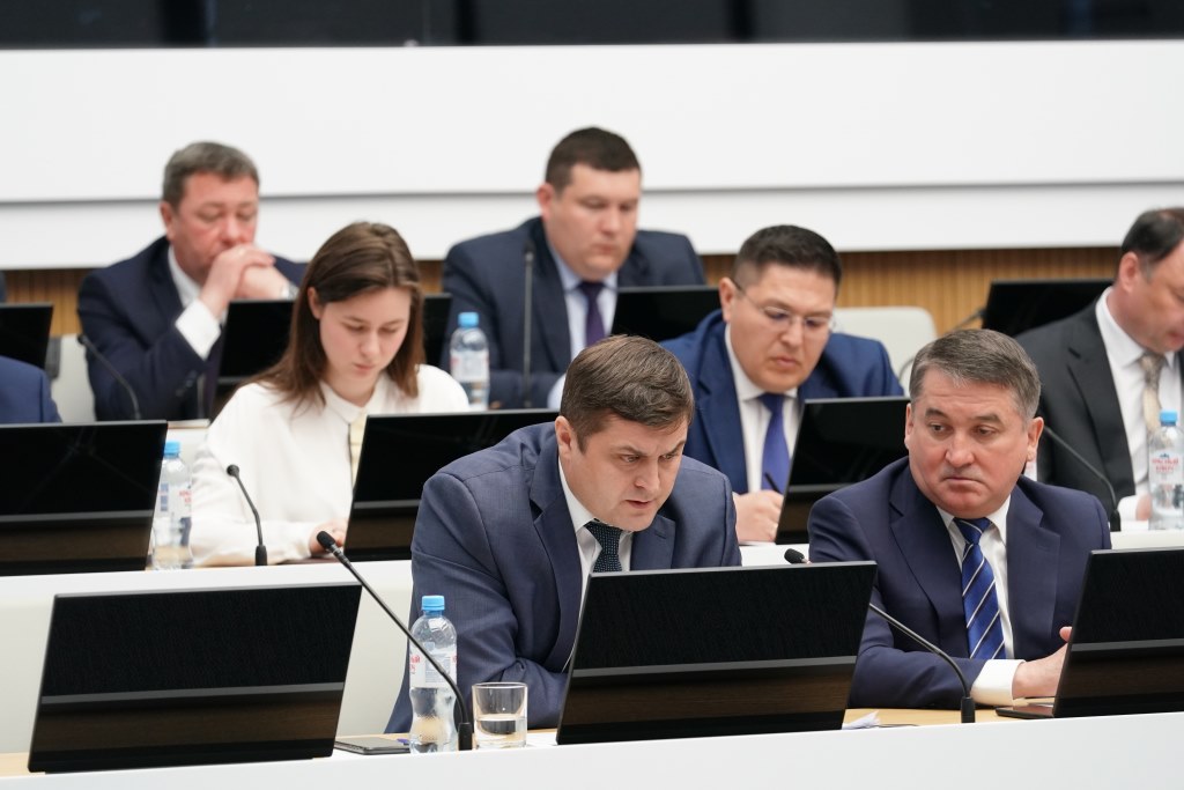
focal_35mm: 200
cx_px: 592
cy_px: 395
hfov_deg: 10.3
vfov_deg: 6.9
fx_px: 6578
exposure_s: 1/200
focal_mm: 200
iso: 2500
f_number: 4.5
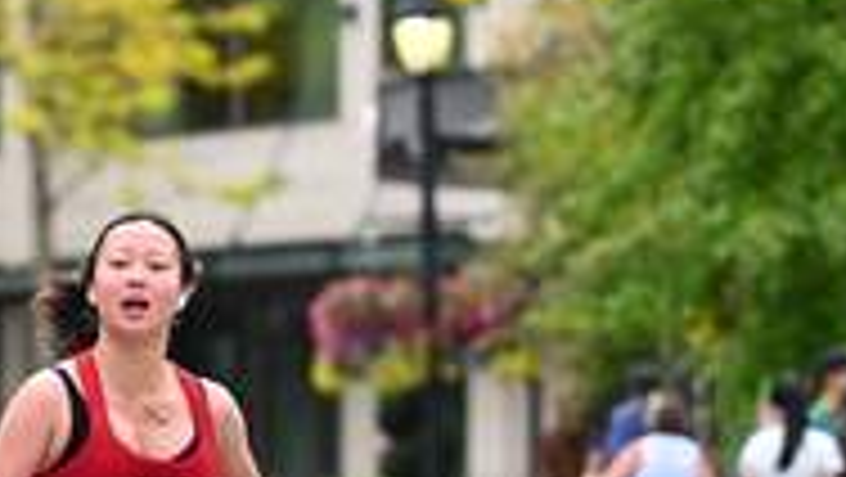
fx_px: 7564
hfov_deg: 6.4
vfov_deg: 3.6
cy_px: 450
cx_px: 70
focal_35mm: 337
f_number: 2.8
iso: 640
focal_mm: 110
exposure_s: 1/2500
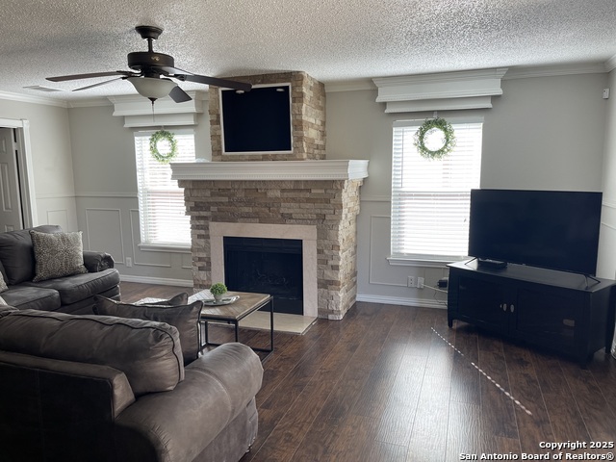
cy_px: 231
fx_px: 463
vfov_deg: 53.1
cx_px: 308
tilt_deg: -9.9
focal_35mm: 26
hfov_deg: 67.3
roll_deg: +1.3
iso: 80
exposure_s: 1/120
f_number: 1.6
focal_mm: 5.1
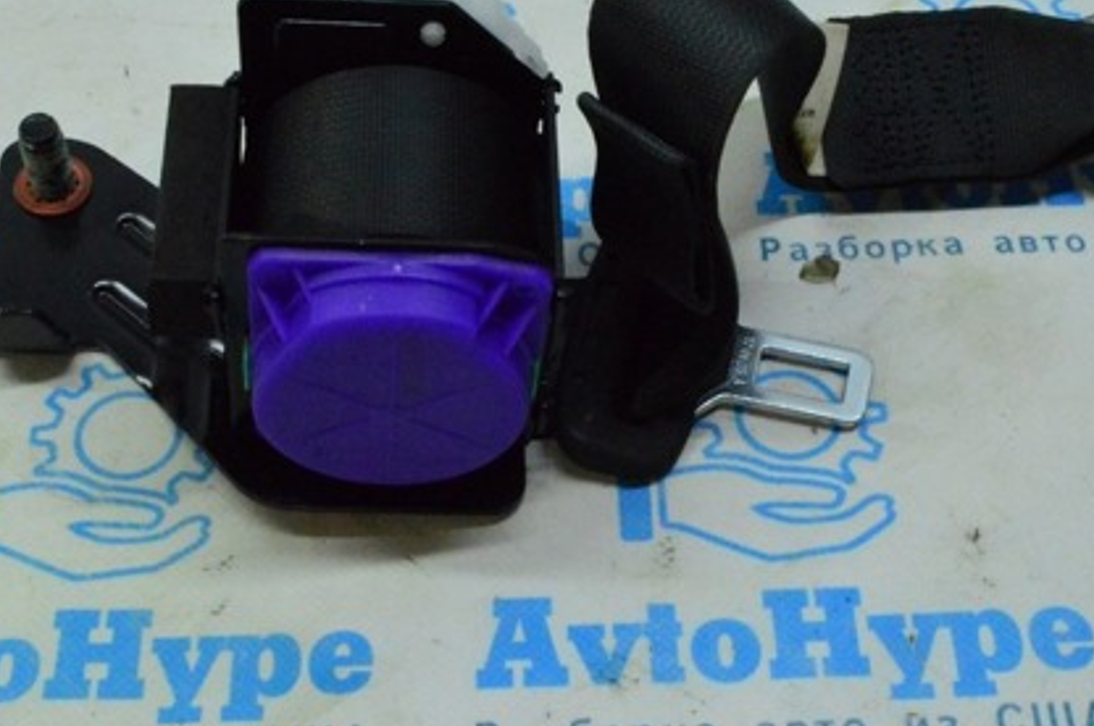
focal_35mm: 60
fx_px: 1820
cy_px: 314
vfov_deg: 22.5
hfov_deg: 33.4
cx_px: 515
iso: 6400
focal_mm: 26
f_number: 25
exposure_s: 1/50
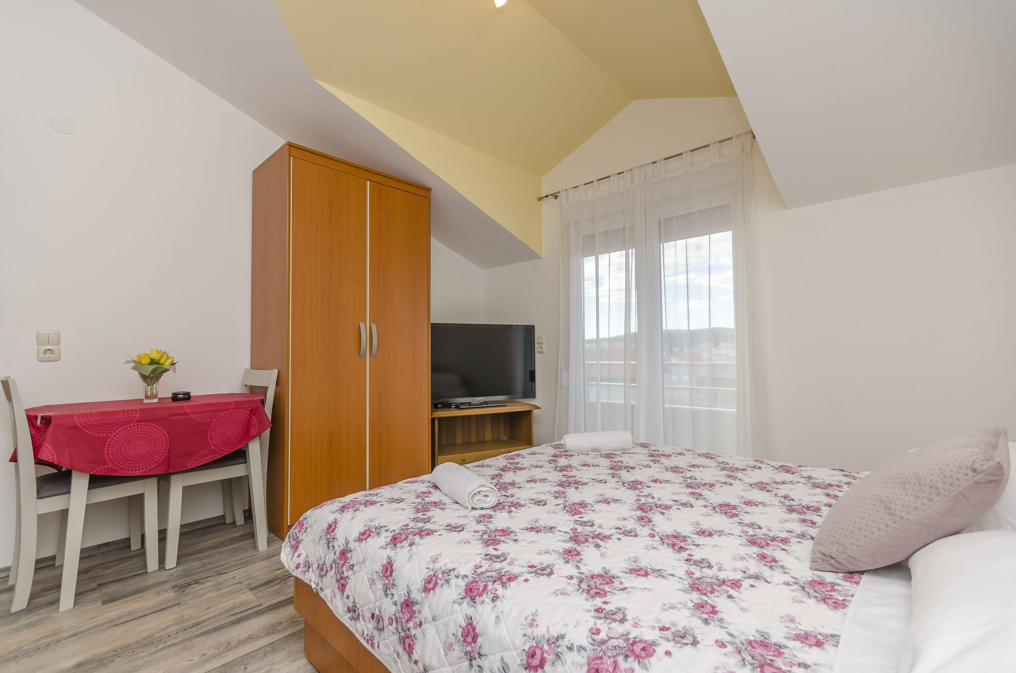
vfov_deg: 77.1
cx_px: 508
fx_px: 422
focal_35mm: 15
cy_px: 336
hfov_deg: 100.5
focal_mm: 10
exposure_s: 1/60
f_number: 8
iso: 100
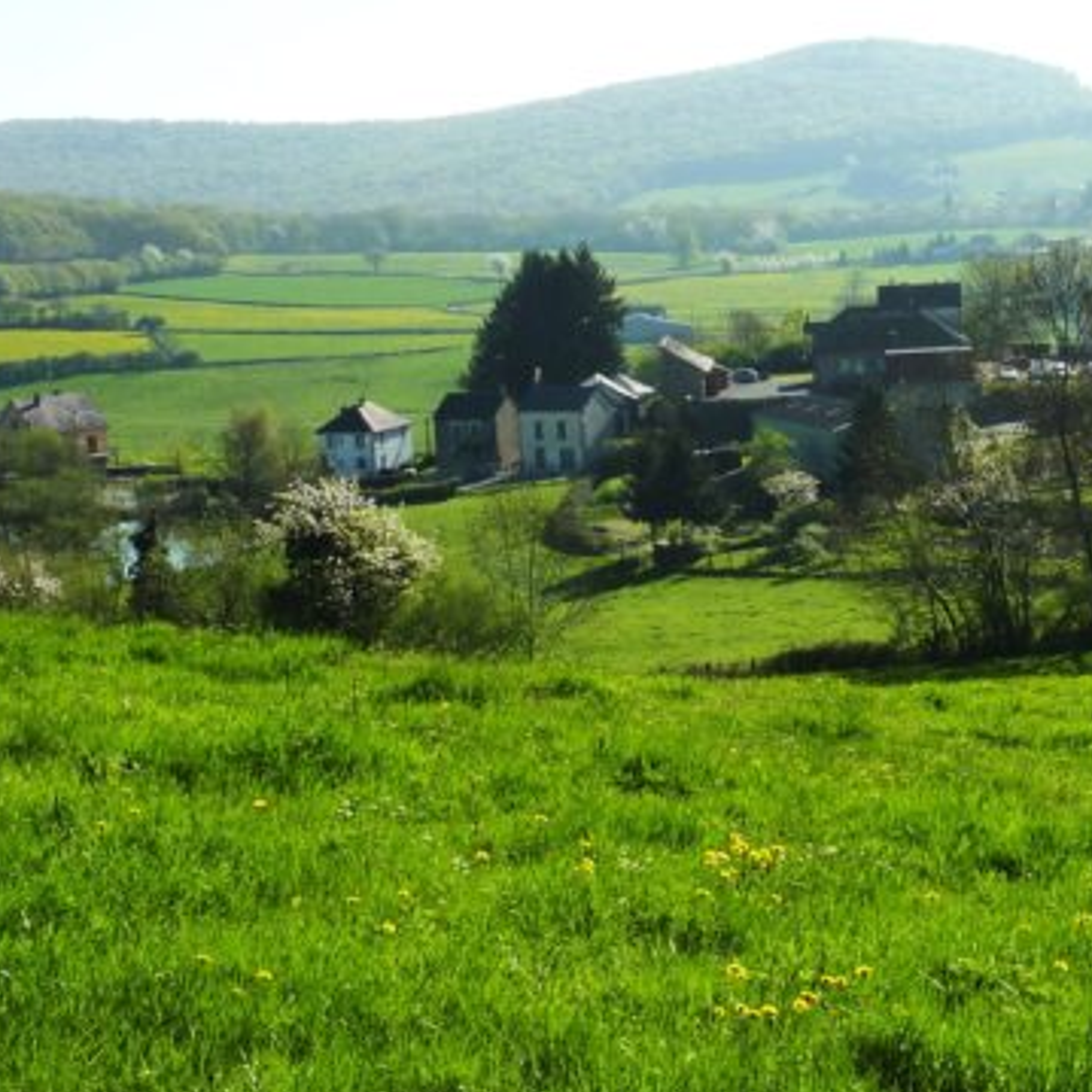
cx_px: 836
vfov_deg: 24.6
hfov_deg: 24.4
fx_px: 2498
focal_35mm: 70
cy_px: 432
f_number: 5.6
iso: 125
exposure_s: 1/500
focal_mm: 6.1
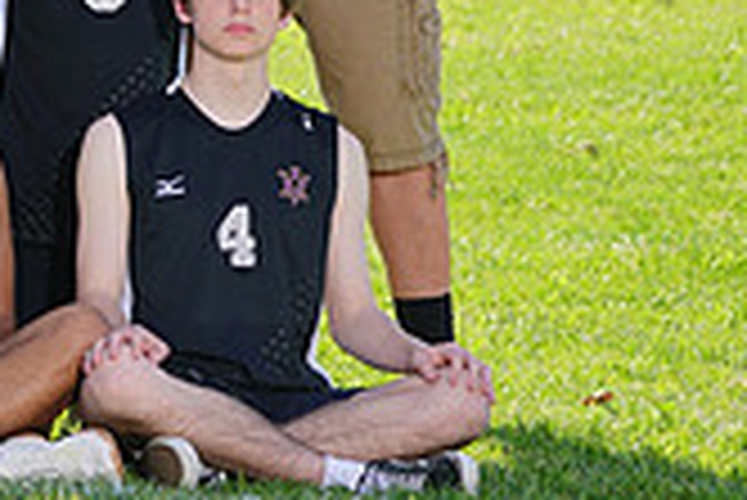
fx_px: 11630
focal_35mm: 560
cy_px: -155
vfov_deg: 2.5
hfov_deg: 3.7
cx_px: -441
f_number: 5.6
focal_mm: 160
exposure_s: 1/200
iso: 64
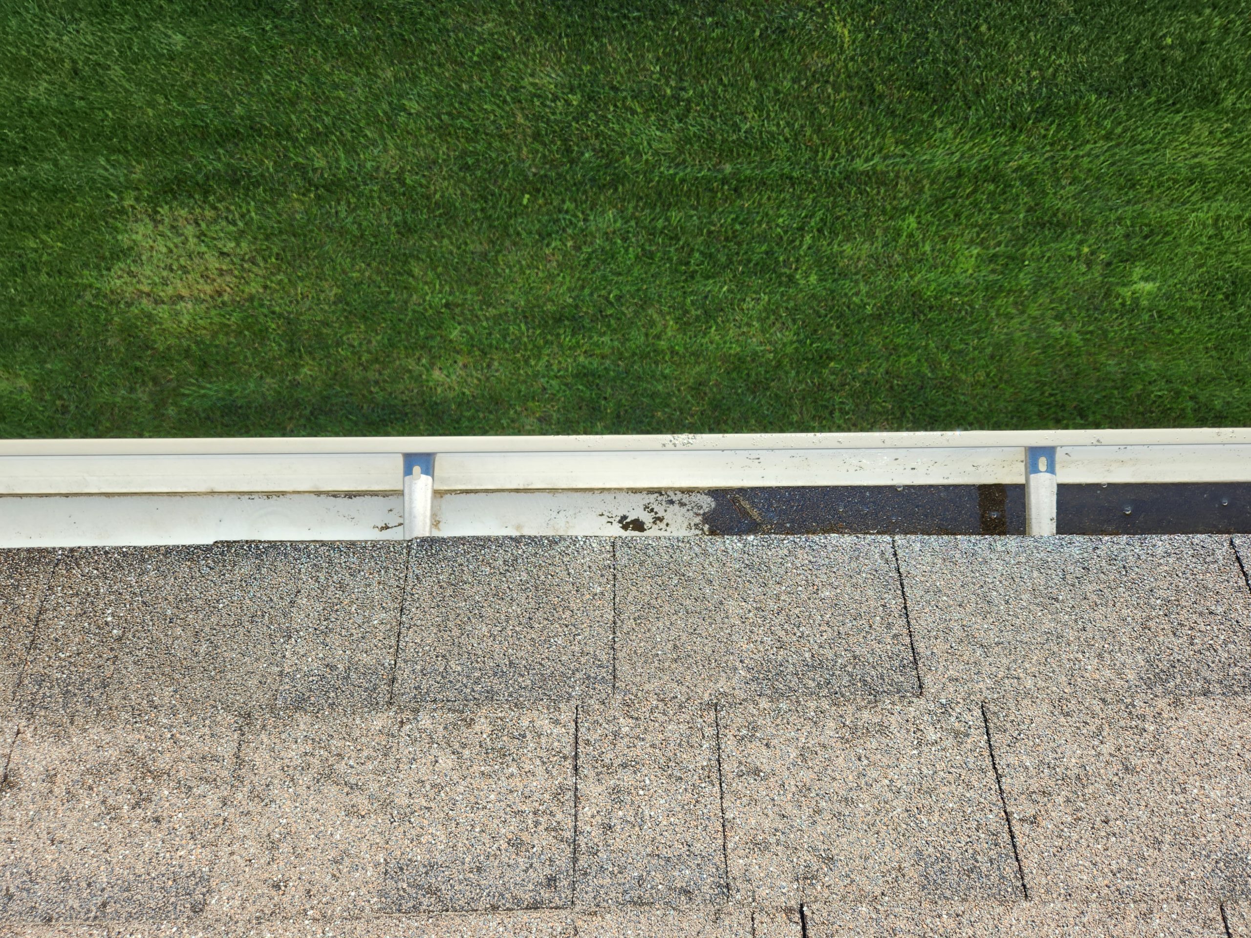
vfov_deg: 58.9
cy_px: 469
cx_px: 626
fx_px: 831
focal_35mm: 23
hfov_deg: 73.9
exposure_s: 1/379
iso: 20
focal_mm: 5.4
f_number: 1.8
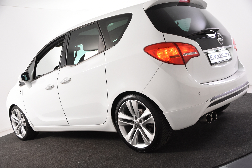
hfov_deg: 49.6
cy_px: 84
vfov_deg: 34.2
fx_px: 273
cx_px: 126
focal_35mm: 39
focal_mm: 26
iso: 1600
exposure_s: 1/80
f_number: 4.5
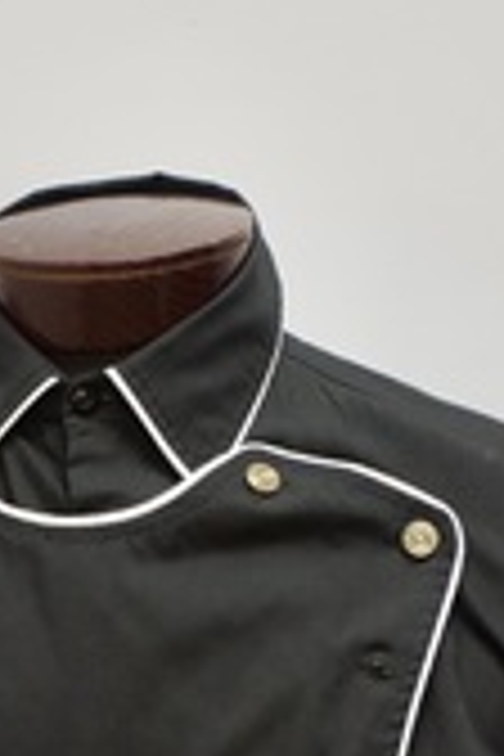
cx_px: 45
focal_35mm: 169
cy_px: 950
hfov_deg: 8.1
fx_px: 3549
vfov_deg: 11.9
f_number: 4.5
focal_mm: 42
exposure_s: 1/160
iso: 1600
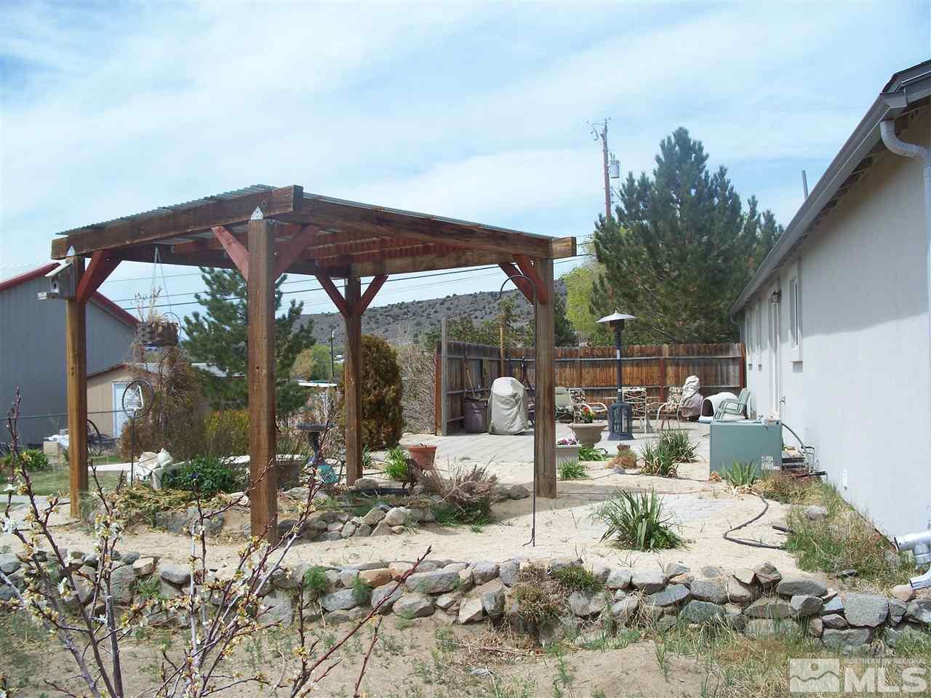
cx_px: 466
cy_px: 349
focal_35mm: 37
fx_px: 995
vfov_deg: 38.7
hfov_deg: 50.1
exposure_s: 1/500
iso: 64
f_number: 4
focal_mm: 7.8
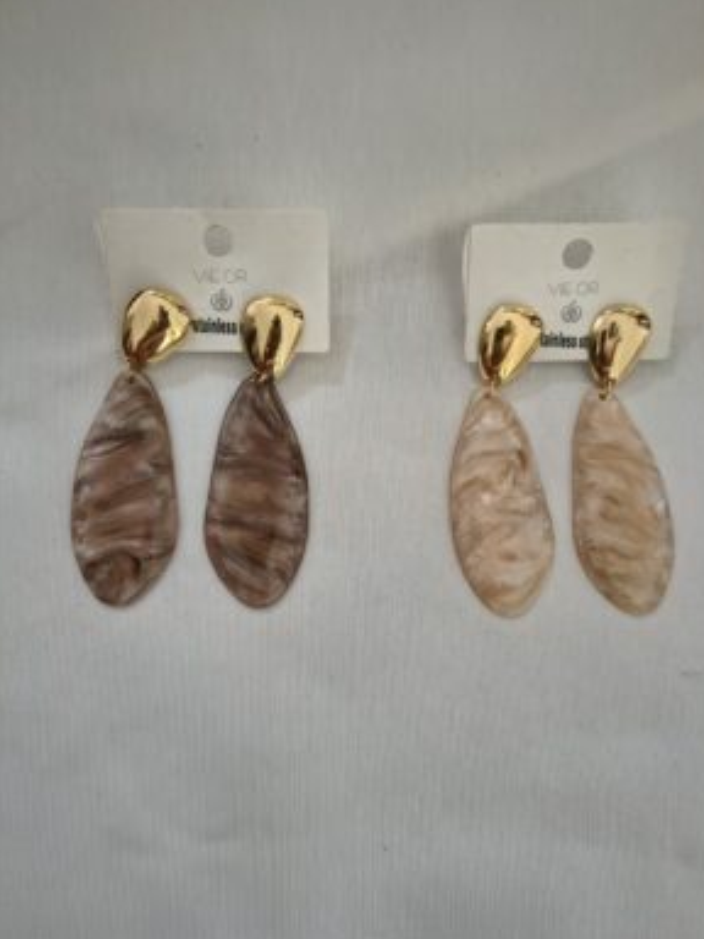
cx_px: 359
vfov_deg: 69.4
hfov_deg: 54.9
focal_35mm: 25
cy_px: 460
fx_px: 678
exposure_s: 1/50
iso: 1249
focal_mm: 5.56
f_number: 1.8
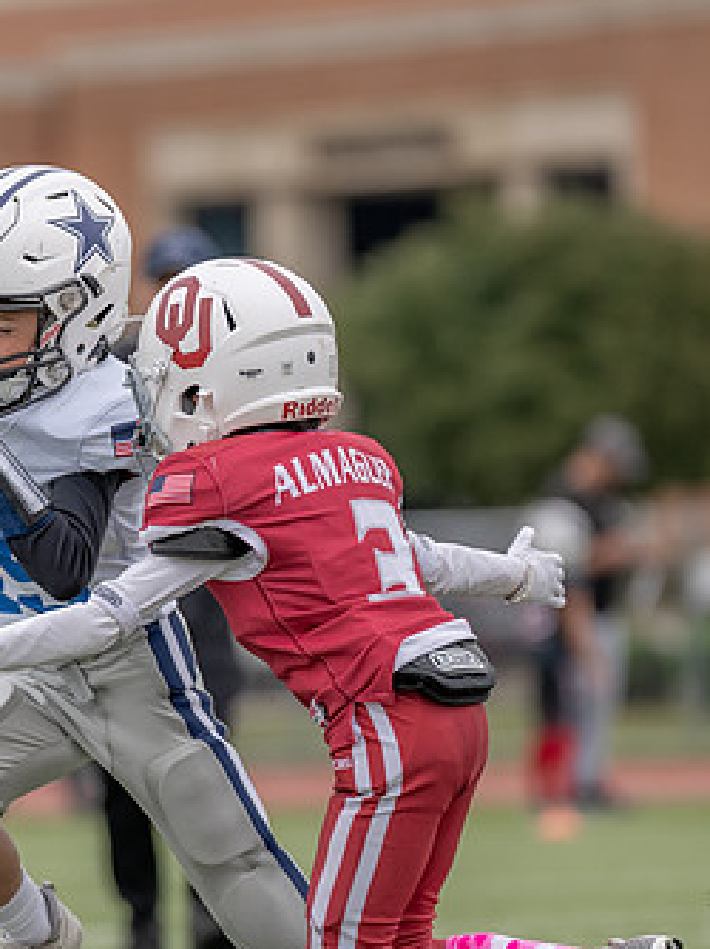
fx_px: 13719
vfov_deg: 4.0
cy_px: 544
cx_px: 125
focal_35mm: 501
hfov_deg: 3.0
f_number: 2.8
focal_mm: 200
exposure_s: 1/1250
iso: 200
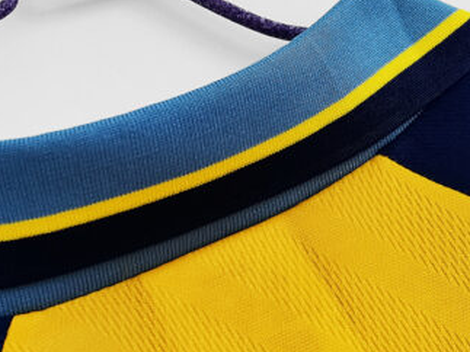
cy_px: 230
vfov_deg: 18.4
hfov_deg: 24.1
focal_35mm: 80
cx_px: 103
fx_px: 1086
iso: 160
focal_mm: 5.58
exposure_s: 1/100
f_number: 1.8
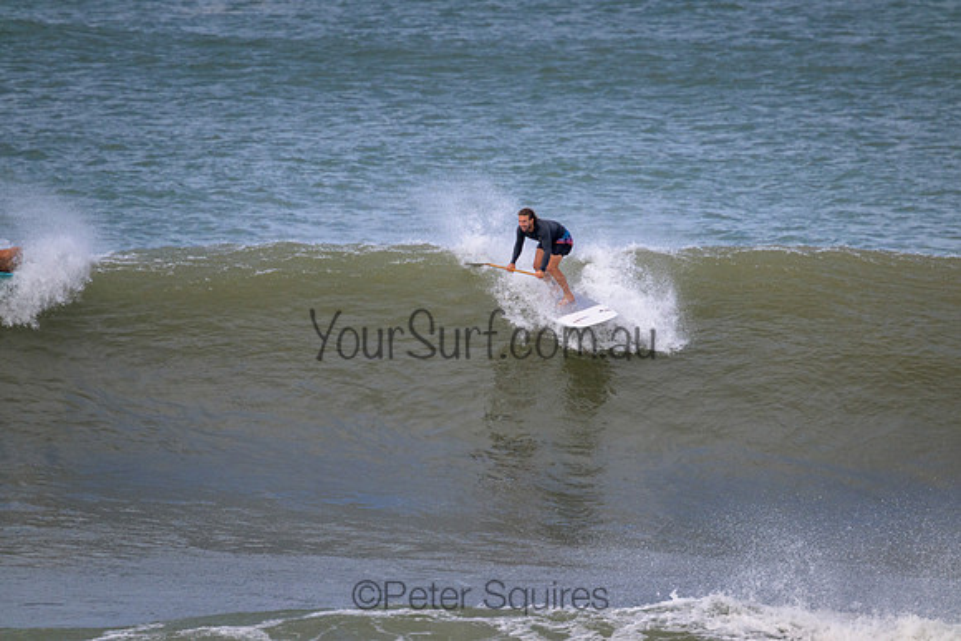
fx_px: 21360
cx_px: 480
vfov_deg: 1.7
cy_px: 320
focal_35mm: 800
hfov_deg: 2.6
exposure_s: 1/2000
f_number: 11
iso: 1250
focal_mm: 800
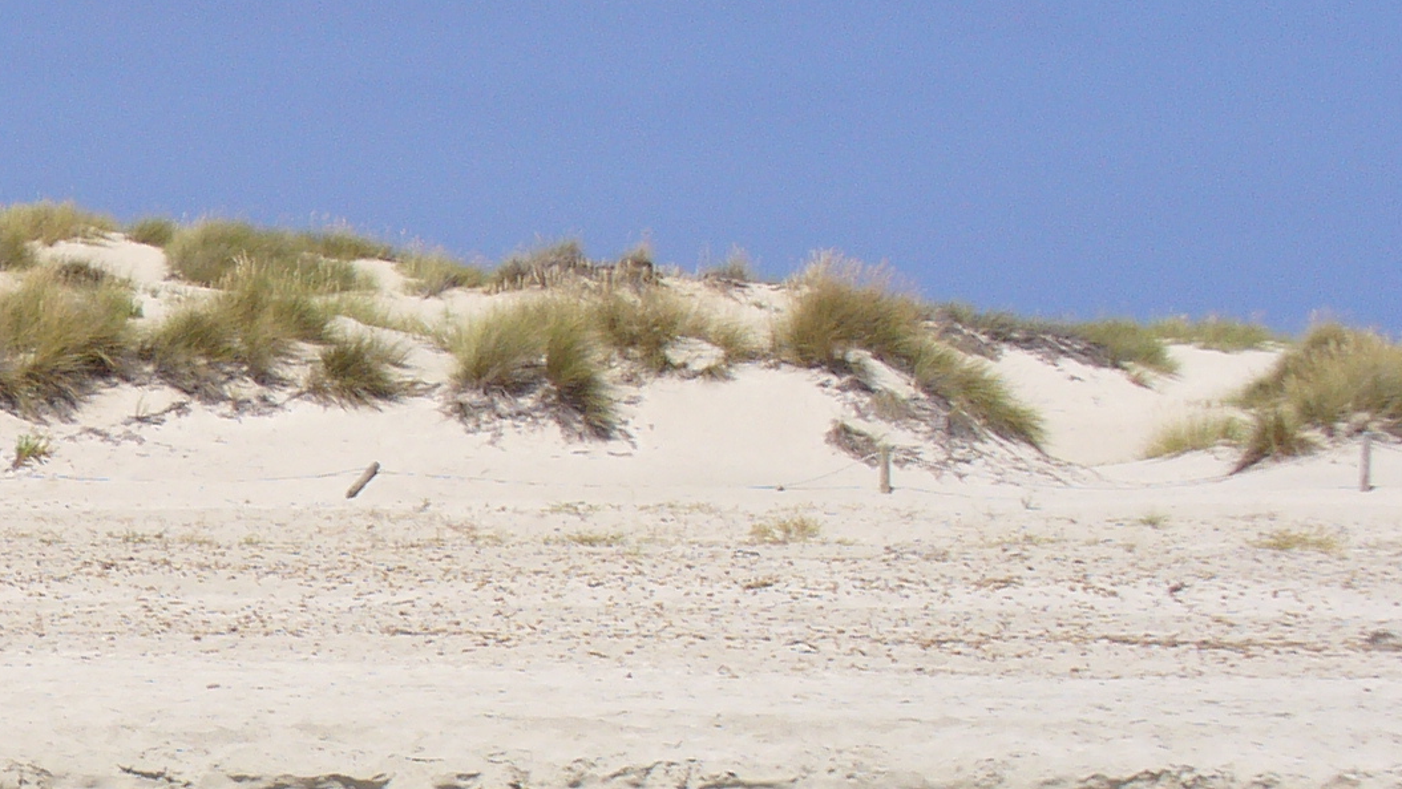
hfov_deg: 18.3
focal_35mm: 111
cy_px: 545
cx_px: -252
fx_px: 4127
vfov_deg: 10.9
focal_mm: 7
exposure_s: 1/640
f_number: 5.8
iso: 80
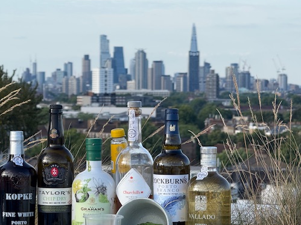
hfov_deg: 12.8
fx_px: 1339
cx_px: 111
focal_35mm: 154
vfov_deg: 9.6
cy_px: 128
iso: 50
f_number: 2.8
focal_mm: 15.66
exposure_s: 1/525
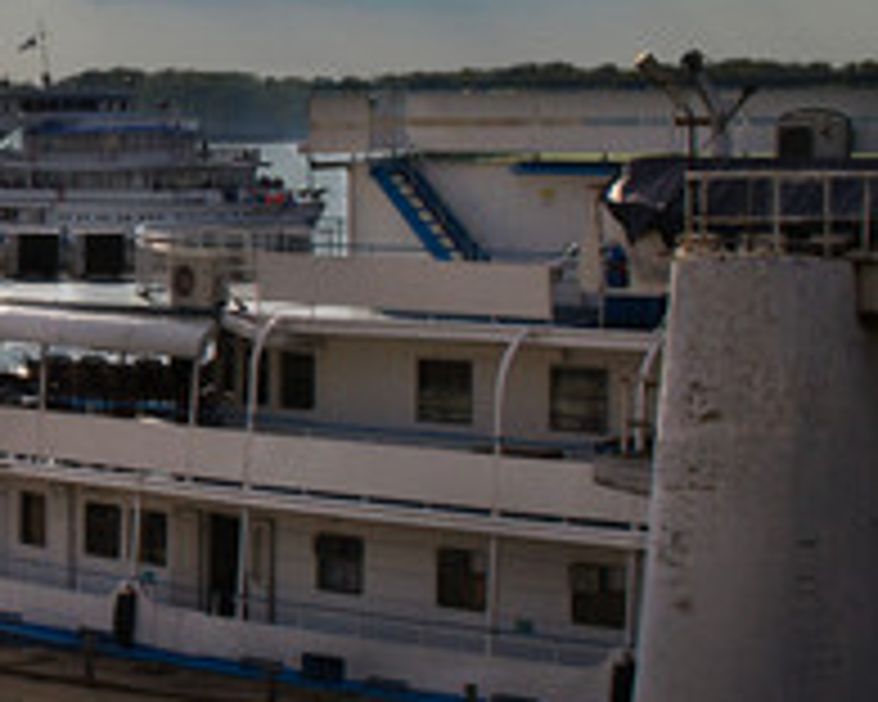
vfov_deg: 11.9
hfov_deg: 13.8
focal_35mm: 129
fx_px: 3352
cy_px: 117
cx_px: -518
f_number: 14
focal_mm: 28
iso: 100
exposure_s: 1/400
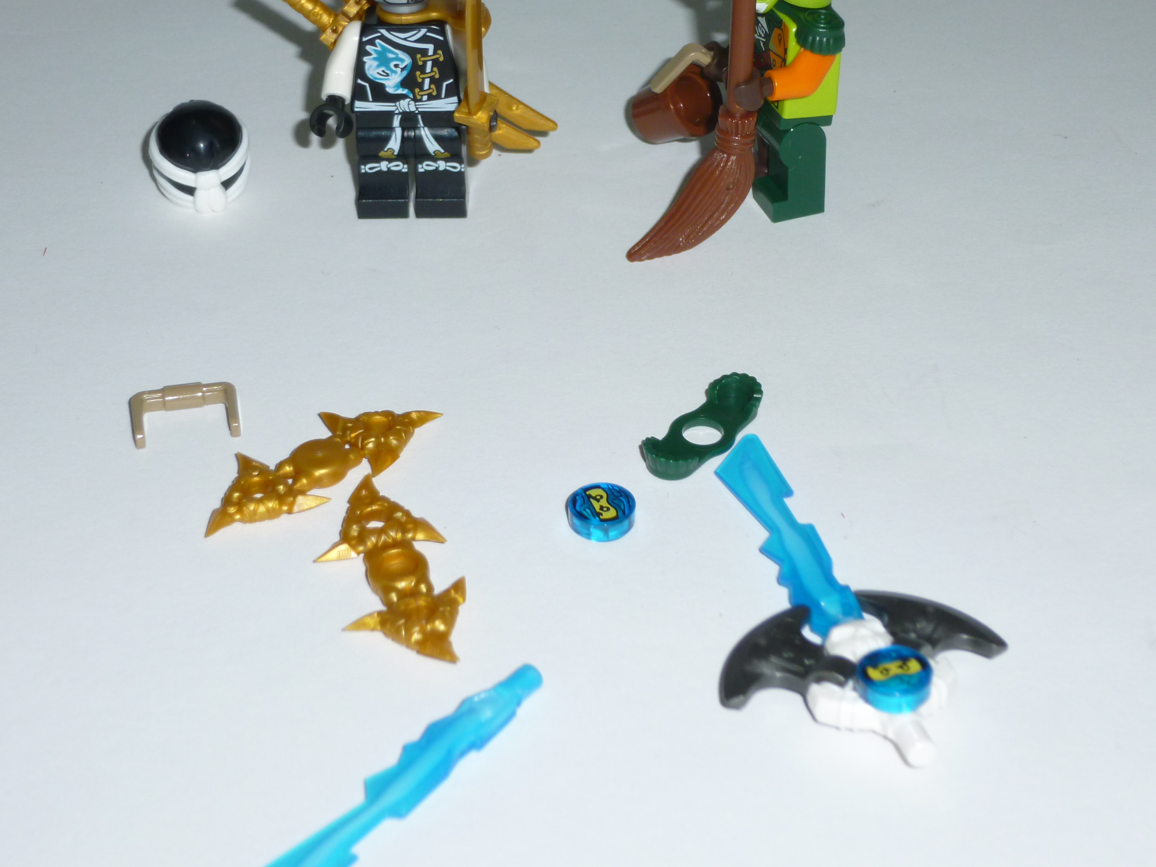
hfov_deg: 25.7
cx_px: 553
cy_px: 354
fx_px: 2538
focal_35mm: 76
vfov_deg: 19.4
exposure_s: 1/60
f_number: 4.1
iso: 100
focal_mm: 9.2
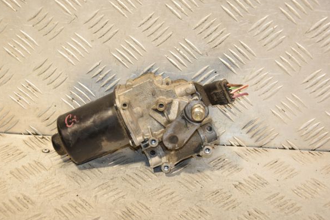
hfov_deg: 20.6
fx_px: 907
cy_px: 112
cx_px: 161
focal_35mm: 99
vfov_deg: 13.8
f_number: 5.6
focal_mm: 62
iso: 800
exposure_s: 1/200
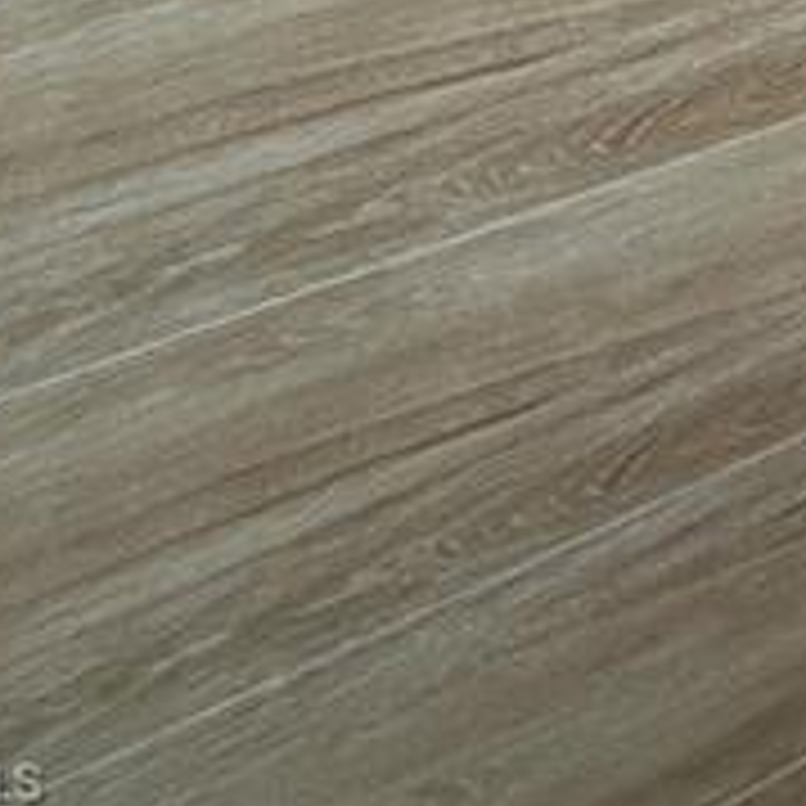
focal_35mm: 53
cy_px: -914
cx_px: 1090
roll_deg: -1.3
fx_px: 1396
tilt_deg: +2.1
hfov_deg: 26.5
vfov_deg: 17.7
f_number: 2.2
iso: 80
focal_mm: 2.22
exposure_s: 1/99
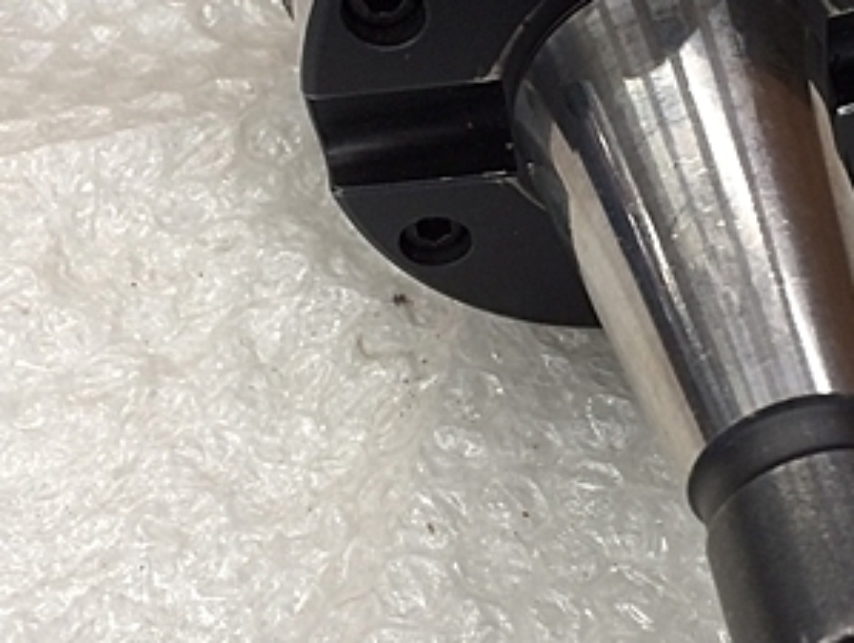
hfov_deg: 30.6
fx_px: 1531
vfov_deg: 23.7
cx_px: 643
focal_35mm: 62
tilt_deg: -52.1
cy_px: 280
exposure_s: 1/30
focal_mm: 4.15
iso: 50
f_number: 2.2
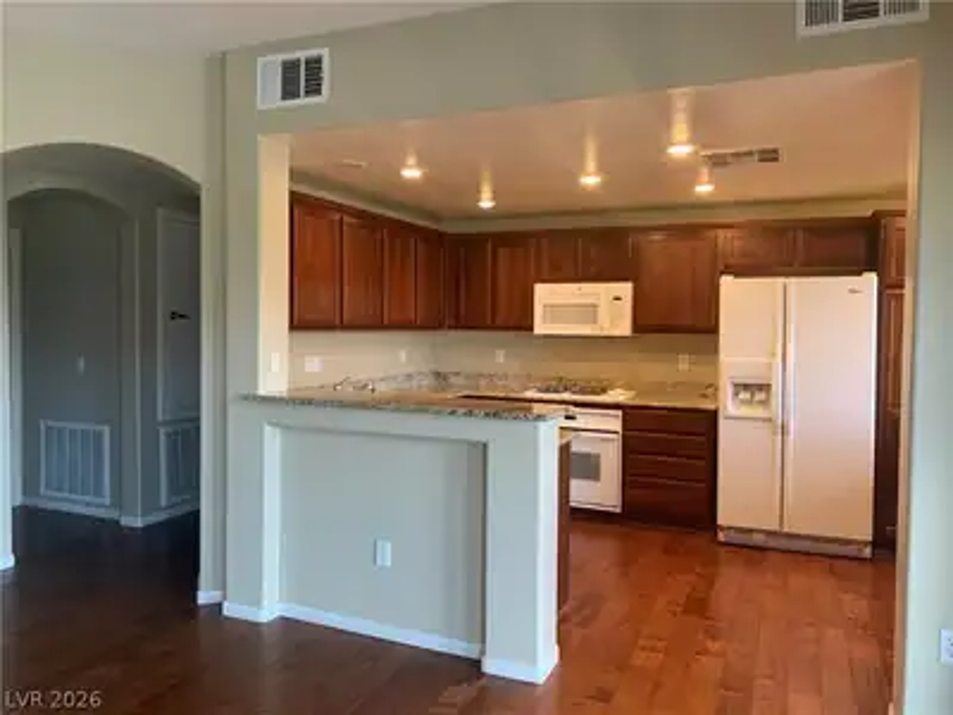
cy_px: 358
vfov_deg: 53.1
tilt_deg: -1.3
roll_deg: -0.2
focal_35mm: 26
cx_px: 476
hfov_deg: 67.3
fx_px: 716
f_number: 1.8
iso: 125
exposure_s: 1/60
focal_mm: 4.25
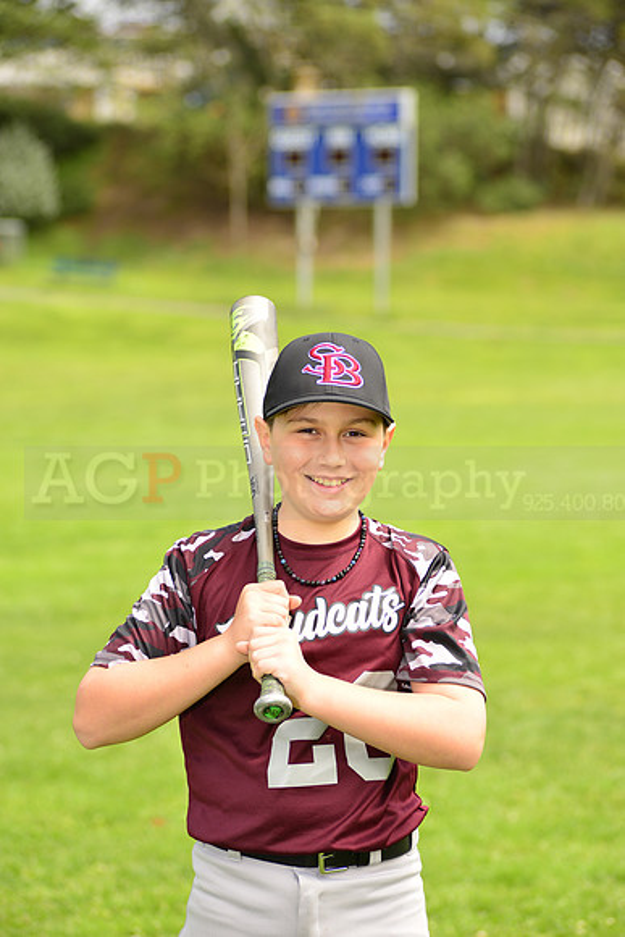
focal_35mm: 116
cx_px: 312
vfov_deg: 17.6
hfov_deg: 11.8
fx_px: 3019
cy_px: 468
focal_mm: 116
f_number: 5
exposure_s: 1/250
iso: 100
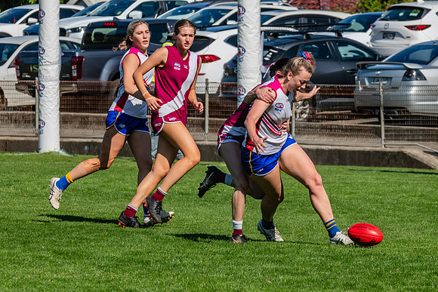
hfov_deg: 5.7
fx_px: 4383
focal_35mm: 360
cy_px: 117
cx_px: 236
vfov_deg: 3.8
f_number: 14
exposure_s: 1/1250
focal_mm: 250
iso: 800
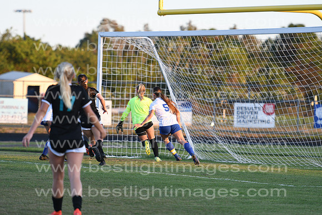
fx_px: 2214
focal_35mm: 248
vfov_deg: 5.6
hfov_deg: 8.3
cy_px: 108
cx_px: 161
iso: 320
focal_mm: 165
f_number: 2.8
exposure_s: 1/800
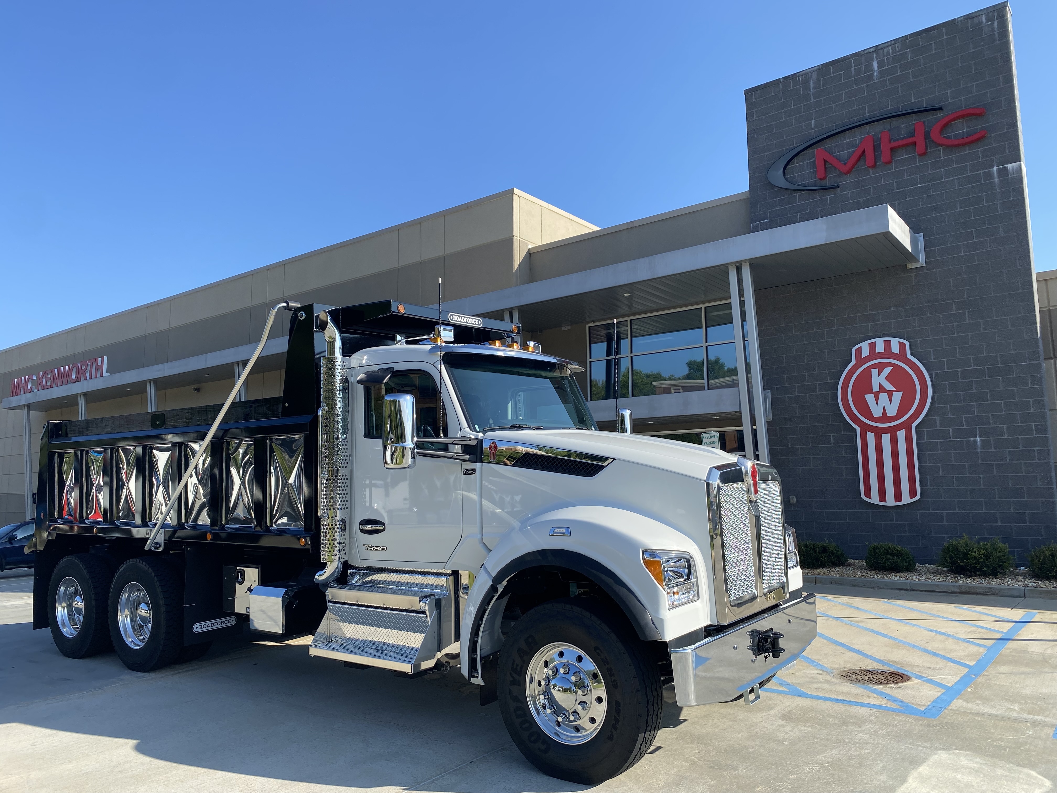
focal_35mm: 26
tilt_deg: +6.9
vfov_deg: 53.1
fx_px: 794
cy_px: 396
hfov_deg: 67.3
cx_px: 528
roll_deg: +0.1
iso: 32
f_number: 1.8
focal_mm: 4.25
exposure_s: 1/1727
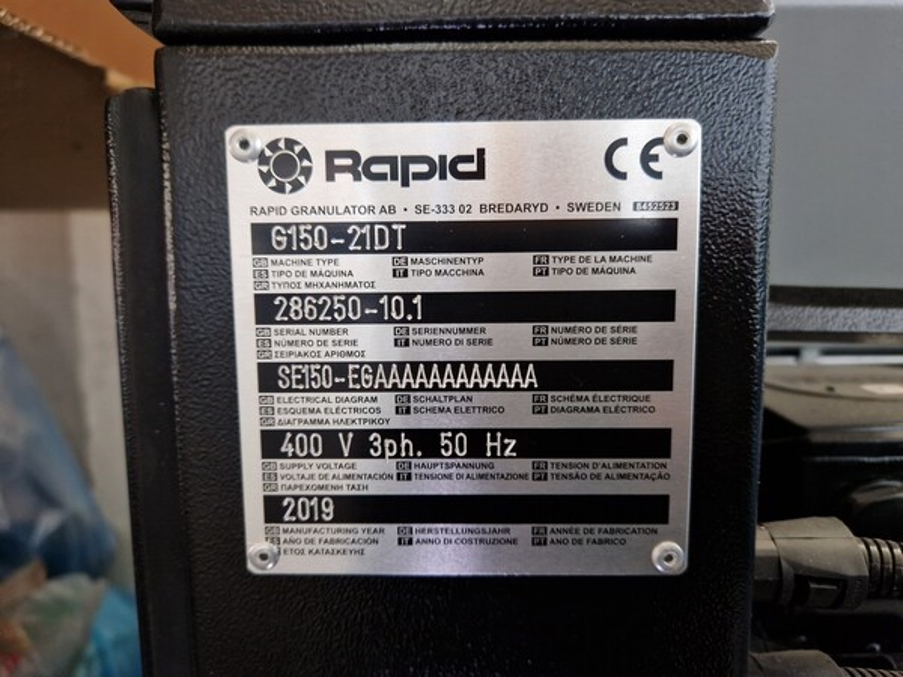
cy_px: 338
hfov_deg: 73.9
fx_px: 600
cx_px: 452
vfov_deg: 58.9
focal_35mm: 23
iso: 640
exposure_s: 1/25
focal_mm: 5.4
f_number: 1.8
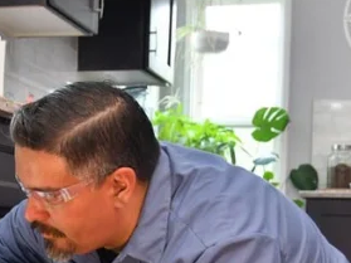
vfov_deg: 13.4
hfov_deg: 18.3
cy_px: 355
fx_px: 1074
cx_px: 44
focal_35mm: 106
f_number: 2.8
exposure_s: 1/250
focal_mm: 20
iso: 500
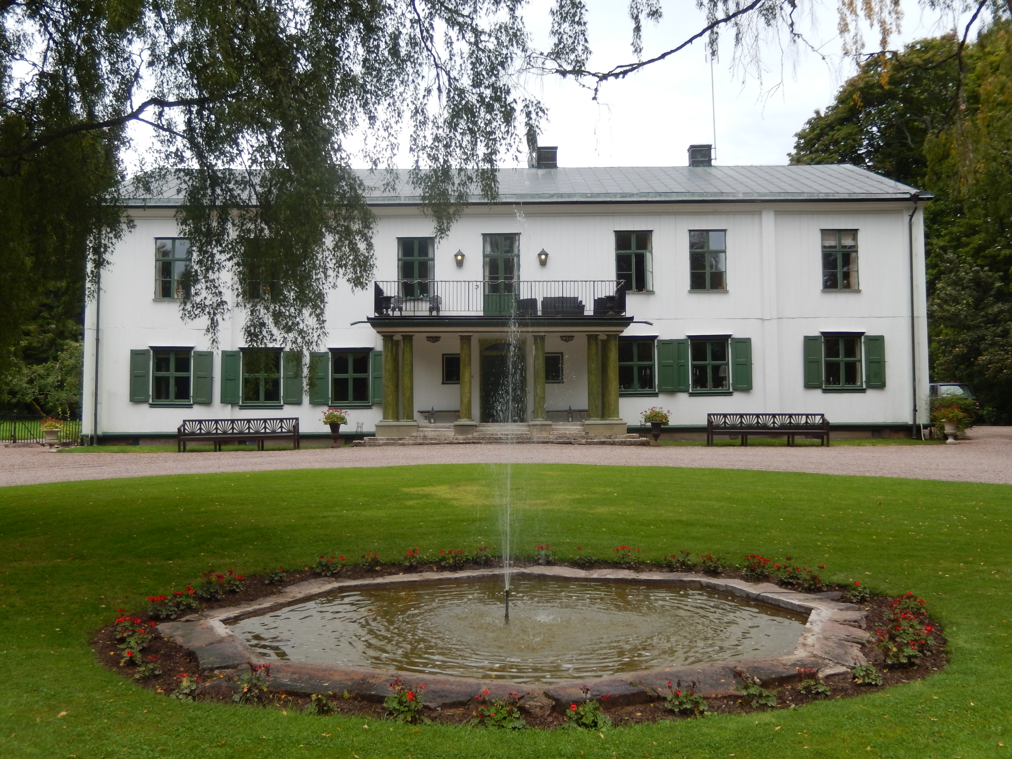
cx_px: 506
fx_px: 1052
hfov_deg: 51.4
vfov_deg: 39.7
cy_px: 380
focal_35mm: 36
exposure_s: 1/60
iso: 125
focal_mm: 6.5
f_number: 4
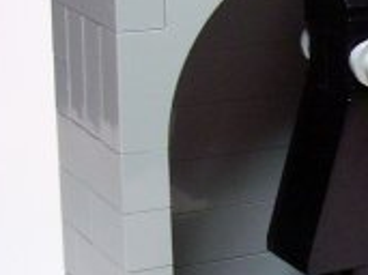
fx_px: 1668
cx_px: 523
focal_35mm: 157
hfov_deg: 12.1
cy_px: 193
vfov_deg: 9.4
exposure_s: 1/15
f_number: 3
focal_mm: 7
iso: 160
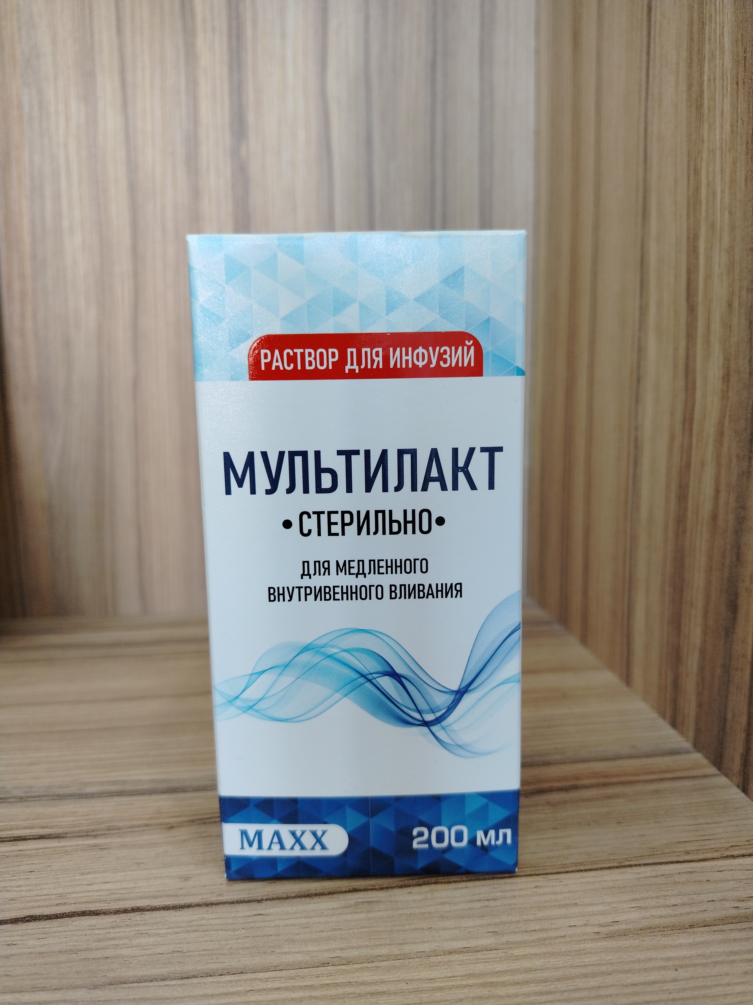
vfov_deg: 71.6
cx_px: 376
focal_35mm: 24
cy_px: 502
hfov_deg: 56.8
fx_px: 696
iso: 422
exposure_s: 1/50
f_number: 4
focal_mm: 5.25
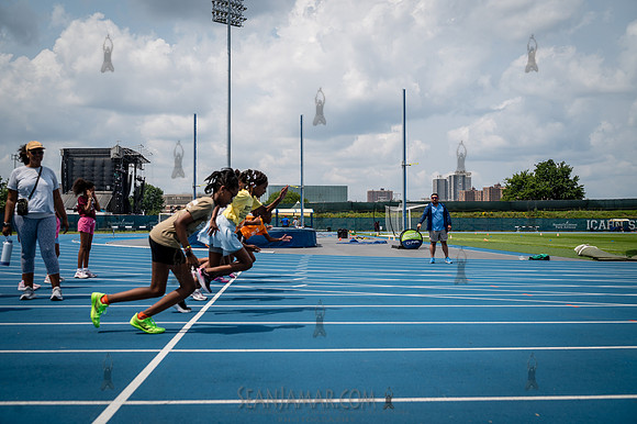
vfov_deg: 37.3
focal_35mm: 36
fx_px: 628
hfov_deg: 53.8
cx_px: 318
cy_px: 212
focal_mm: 35
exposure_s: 1/1250
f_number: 5
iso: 100
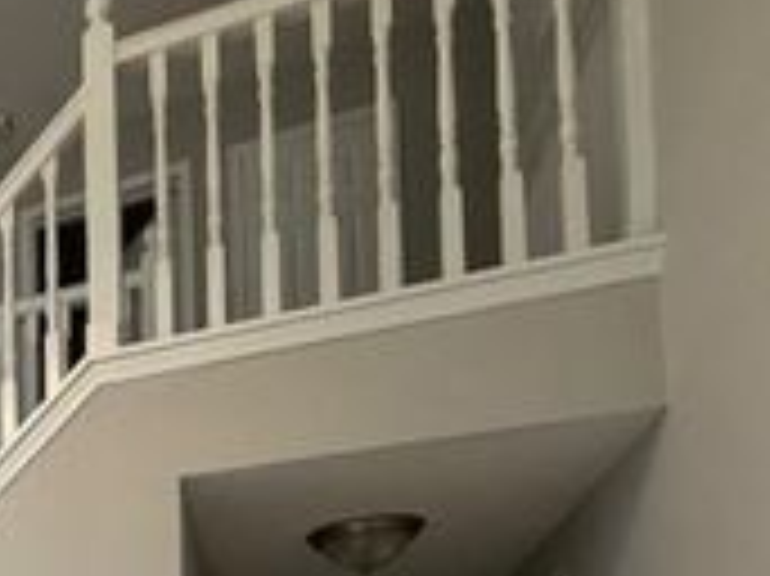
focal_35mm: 41
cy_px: 772
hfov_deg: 36.9
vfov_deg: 28.1
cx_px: -117
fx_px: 911
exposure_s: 1/120
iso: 100
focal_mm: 2.22
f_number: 2.2
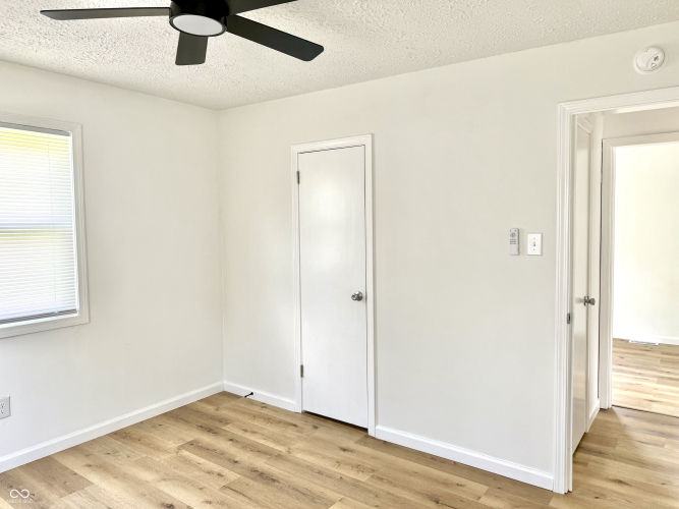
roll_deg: +0.8
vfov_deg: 56.8
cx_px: 340
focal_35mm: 24
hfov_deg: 71.6
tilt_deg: -2.9
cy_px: 254
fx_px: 471
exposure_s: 1/121
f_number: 1.78
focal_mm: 6.76
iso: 125
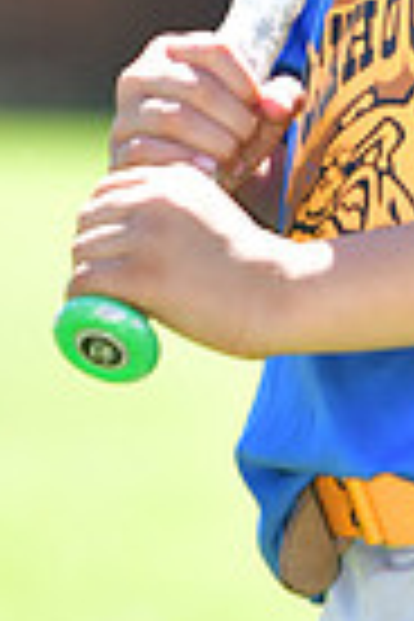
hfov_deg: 1.6
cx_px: 452
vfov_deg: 2.4
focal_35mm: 854
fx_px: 14732
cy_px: -274
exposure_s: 1/800
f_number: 4.5
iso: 400
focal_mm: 135
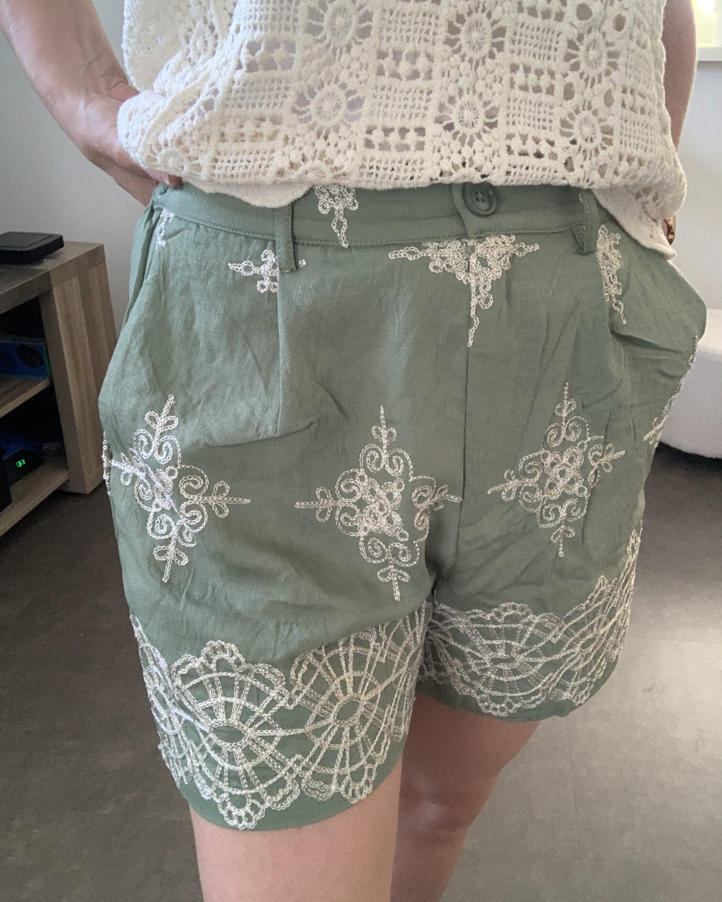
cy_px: 464
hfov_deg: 43.4
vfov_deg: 52.8
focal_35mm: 34
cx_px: 367
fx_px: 908
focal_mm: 2.87
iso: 320
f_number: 2.2
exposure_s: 1/43
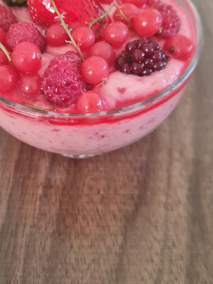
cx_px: 80
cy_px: 110
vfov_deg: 45.4
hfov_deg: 35.0
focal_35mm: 41
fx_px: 336
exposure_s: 1/40
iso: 200
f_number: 1.8
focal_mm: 5.4
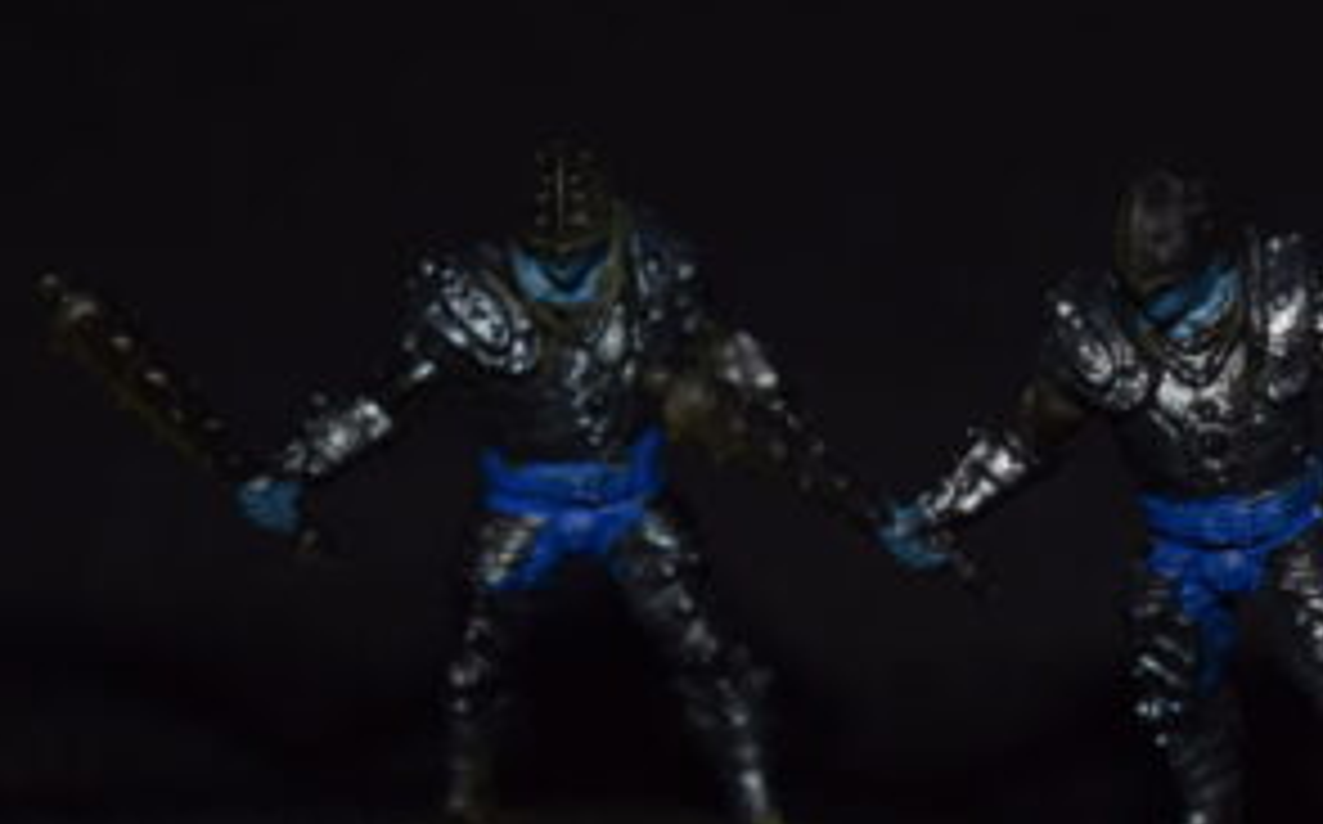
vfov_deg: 8.7
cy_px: 518
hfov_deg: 13.8
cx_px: 1238
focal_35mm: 150
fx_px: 5402
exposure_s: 1/30
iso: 200
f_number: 5.3
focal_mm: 48
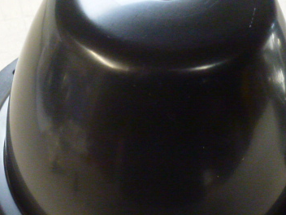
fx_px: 496
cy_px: 192
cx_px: 147
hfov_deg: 32.2
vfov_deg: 23.8
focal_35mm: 60
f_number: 3.6
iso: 800
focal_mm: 5.9
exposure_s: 1/30
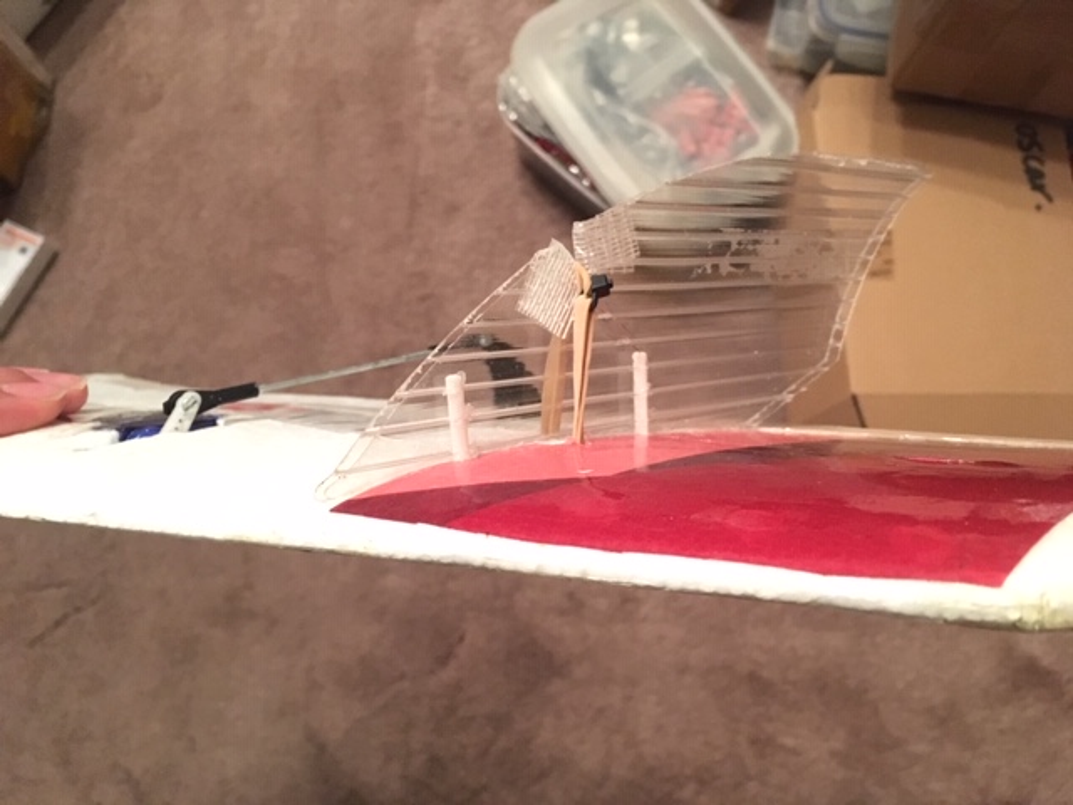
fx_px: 899
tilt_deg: -74.5
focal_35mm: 29
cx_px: 536
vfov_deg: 48.2
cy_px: 402
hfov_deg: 61.7
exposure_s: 1/17
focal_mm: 4.15
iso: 320
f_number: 2.2
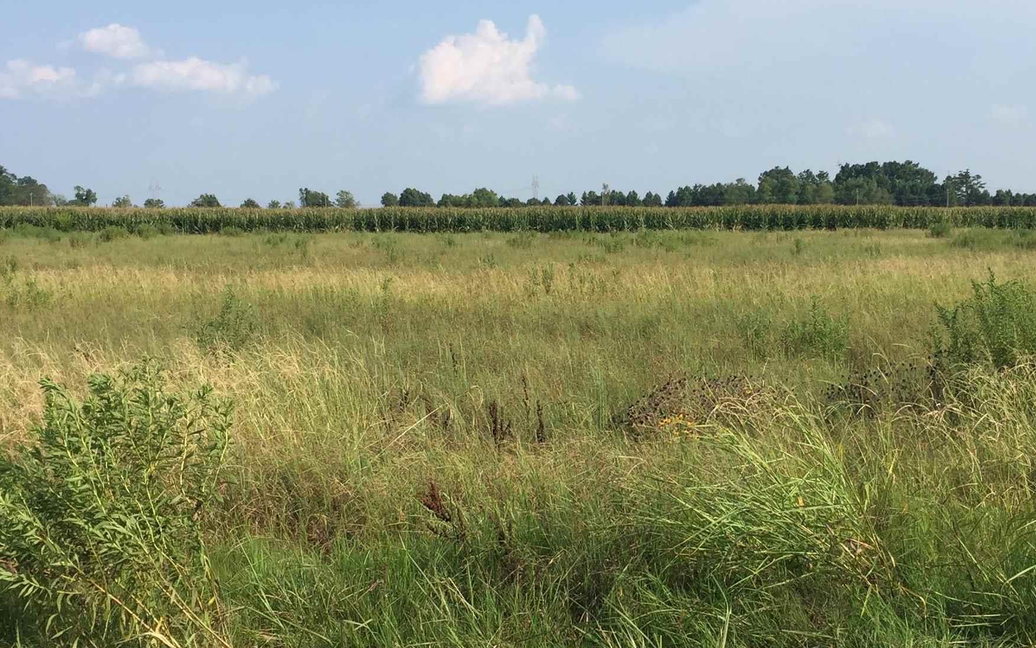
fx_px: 1525
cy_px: 360
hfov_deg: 37.3
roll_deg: -1.5
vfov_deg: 24.0
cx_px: 634
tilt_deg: -4.7
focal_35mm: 54
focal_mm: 4.15
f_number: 2.2
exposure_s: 1/1647
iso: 32
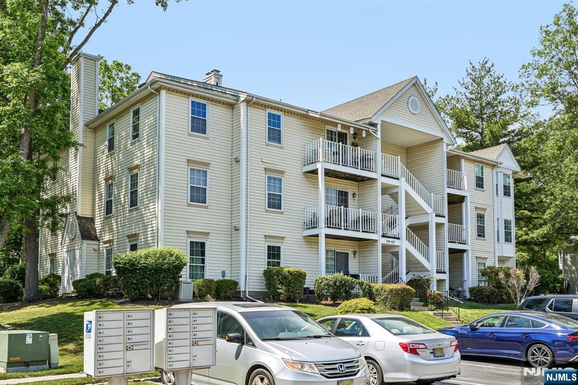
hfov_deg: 54.4
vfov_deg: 37.8
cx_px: 289
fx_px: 562
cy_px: 192
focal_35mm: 35
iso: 125
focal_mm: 35
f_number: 8
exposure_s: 1/500
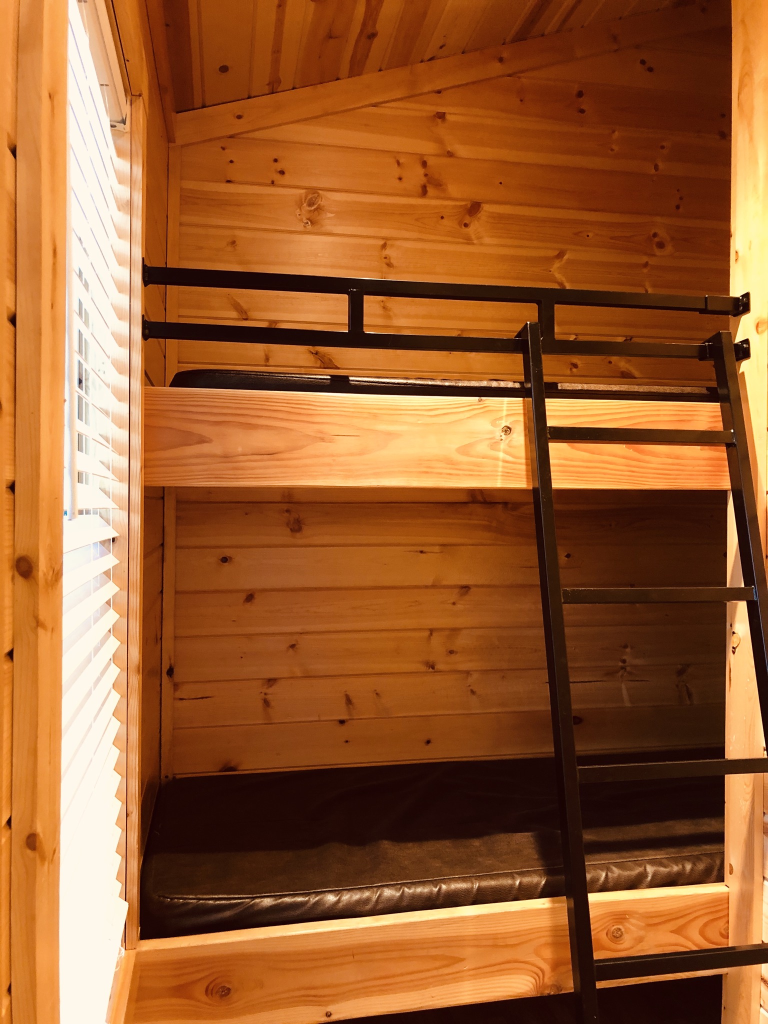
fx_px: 828
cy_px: 512
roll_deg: +0.6
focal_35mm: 28
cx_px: 384
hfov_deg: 49.7
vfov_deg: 63.4
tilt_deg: -1.2
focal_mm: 3.99
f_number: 1.8
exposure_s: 1/12
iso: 100
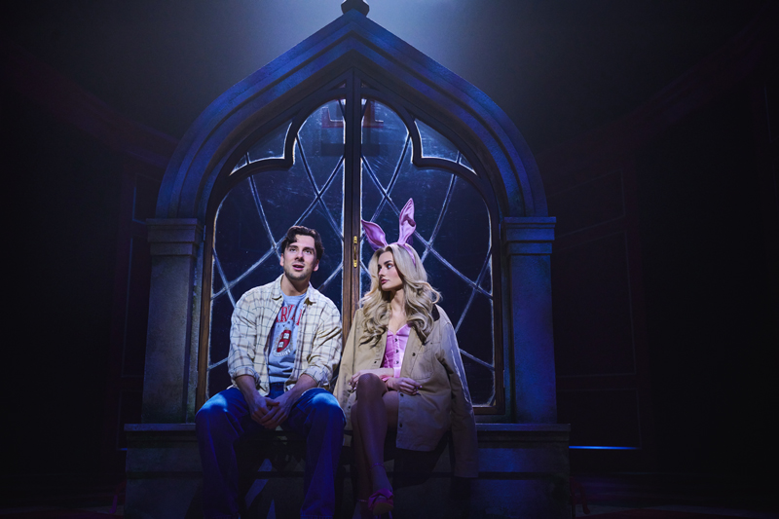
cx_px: 390
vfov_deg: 35.0
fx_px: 822
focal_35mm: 38
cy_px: 260
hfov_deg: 50.7
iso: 1000
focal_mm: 38
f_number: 4.5
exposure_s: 1/200
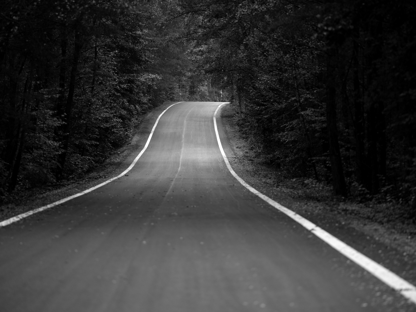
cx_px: 208
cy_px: 156
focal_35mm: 198
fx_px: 2379
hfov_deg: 10.0
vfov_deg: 7.5
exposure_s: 1/400
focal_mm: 250
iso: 1250
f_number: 4
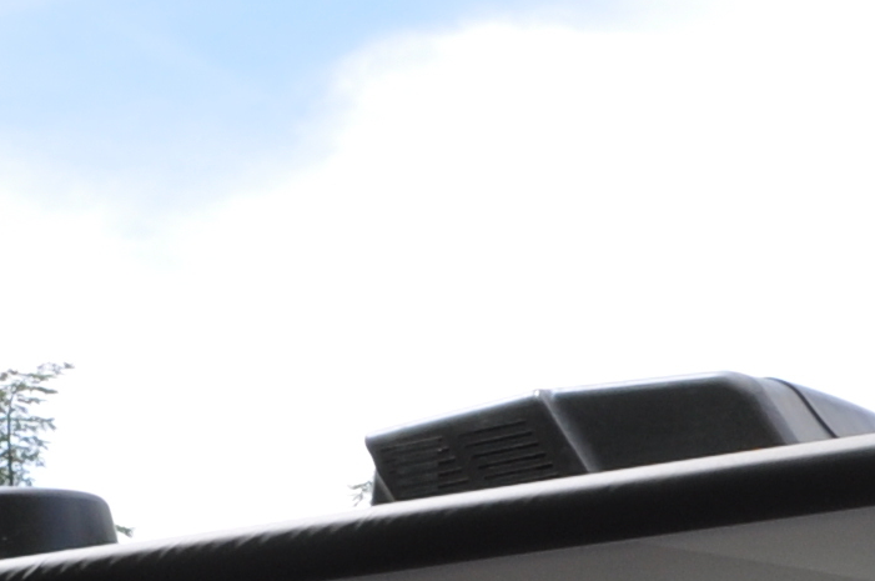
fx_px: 4902
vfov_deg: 6.4
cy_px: 1544
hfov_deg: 10.2
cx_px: 396
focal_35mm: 202
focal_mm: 22
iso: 200
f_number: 9
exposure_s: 1/200
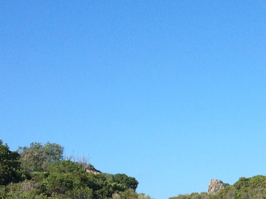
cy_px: 147
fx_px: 691
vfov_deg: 16.3
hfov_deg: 21.3
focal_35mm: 90
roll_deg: +5.4
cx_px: 238
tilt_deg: +3.9
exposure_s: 1/1042
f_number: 2.4
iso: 50
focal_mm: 4.28
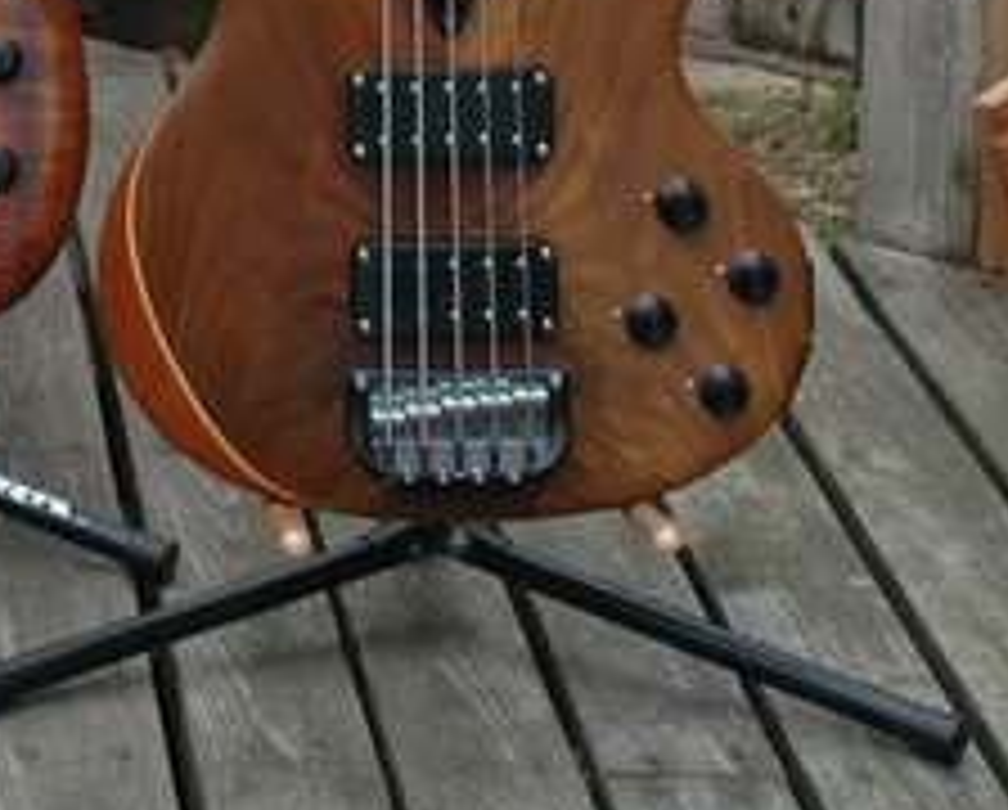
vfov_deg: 9.6
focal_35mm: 154
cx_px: -495
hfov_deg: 11.9
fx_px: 4602
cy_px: -623
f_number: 5.6
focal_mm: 24
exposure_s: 1/125
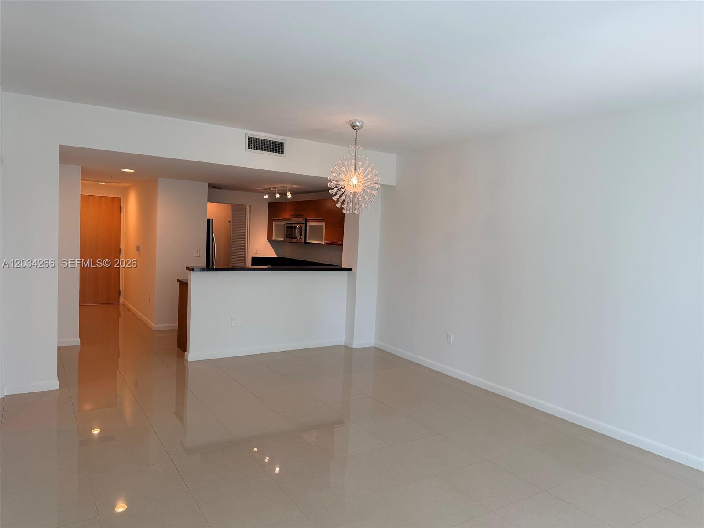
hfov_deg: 71.6
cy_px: 264
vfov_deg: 56.8
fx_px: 488
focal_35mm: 24
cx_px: 352
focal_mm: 6.76
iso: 100
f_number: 1.78
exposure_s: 1/120
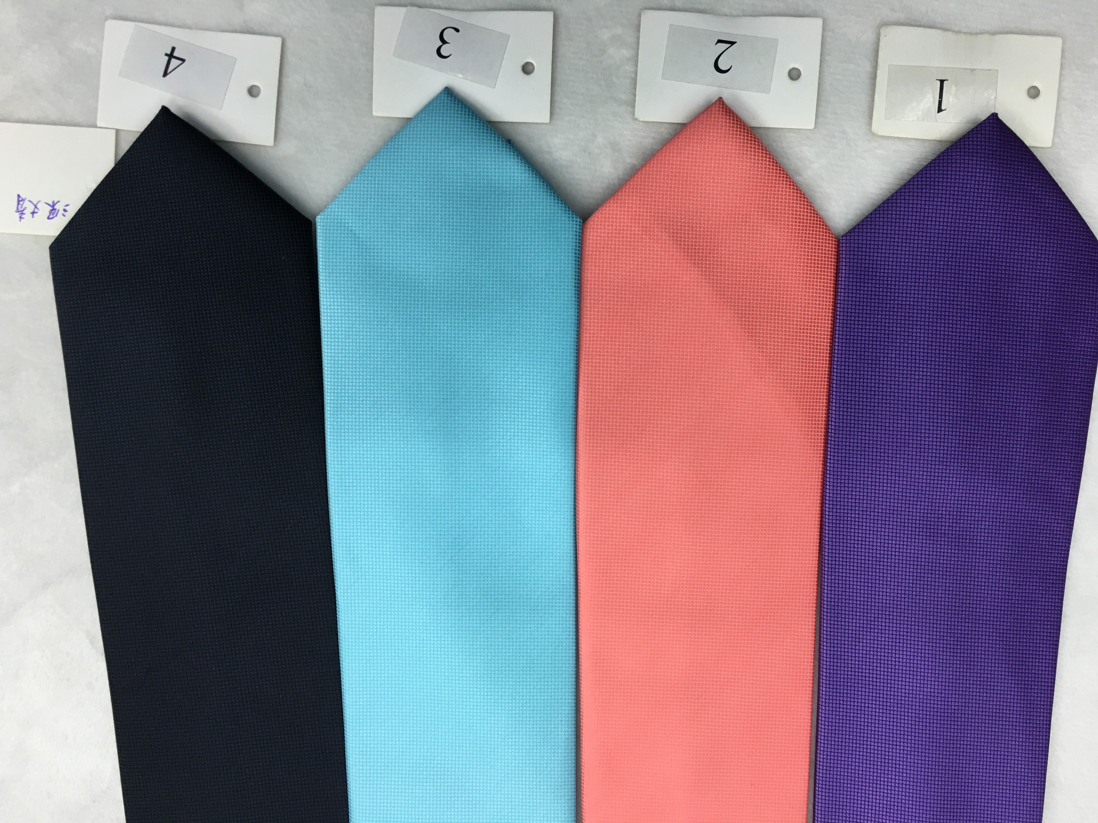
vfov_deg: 48.2
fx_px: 920
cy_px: 412
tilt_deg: -86.6
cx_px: 549
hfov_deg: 61.7
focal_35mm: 29
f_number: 2.2
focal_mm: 4.15
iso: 40
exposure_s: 1/33
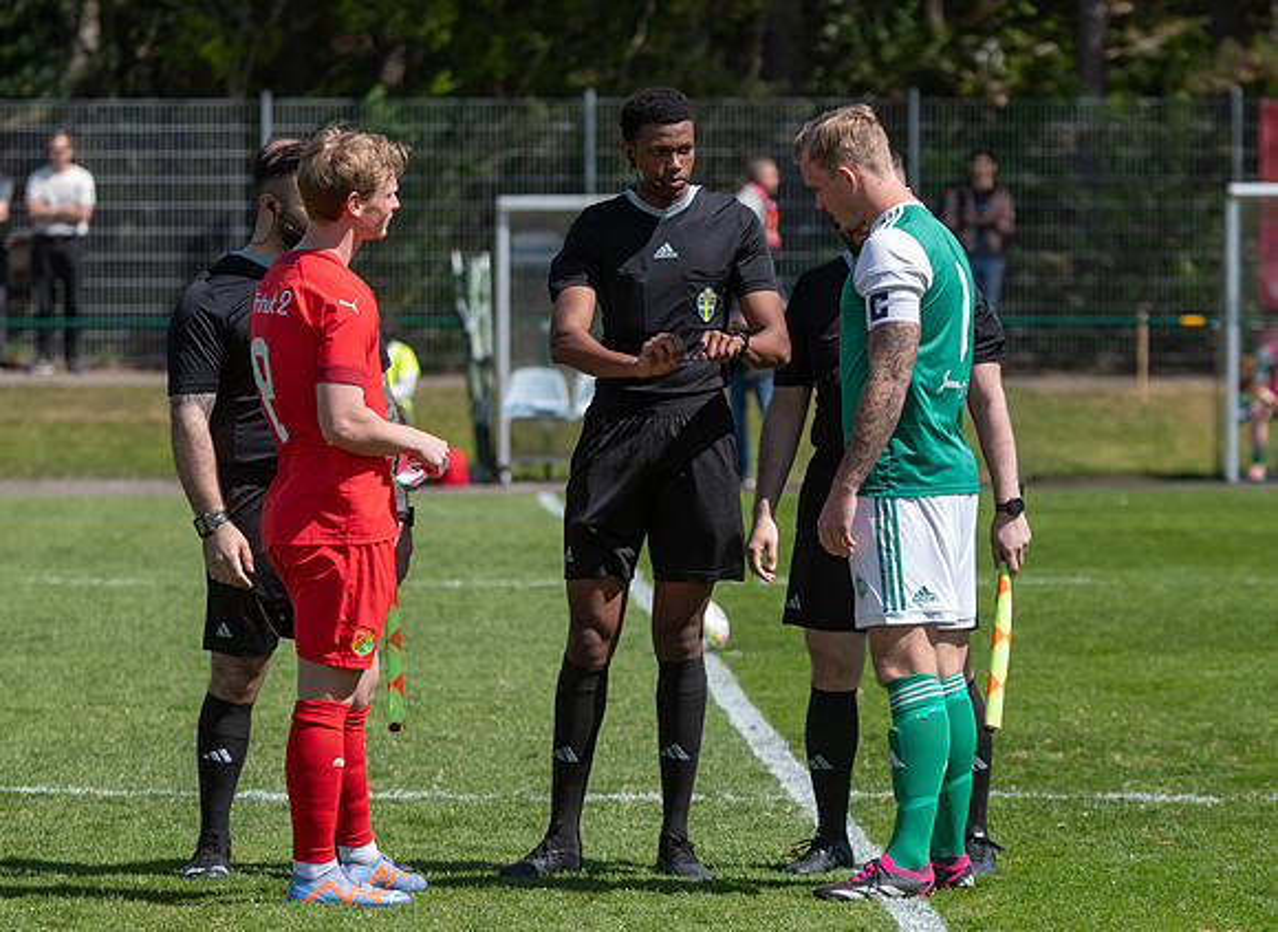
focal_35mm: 274
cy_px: 420
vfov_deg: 5.3
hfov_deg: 7.3
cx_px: 655
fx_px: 10030
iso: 220
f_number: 4
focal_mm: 130
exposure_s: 1/1600
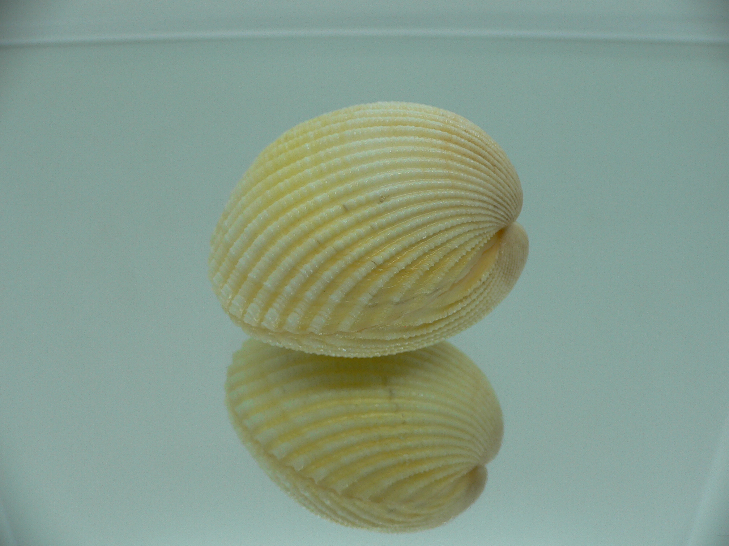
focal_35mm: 35
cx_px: 364
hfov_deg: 52.6
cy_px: 273
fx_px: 737
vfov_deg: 40.7
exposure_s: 1/60
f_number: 2.8
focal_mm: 4.6
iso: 80
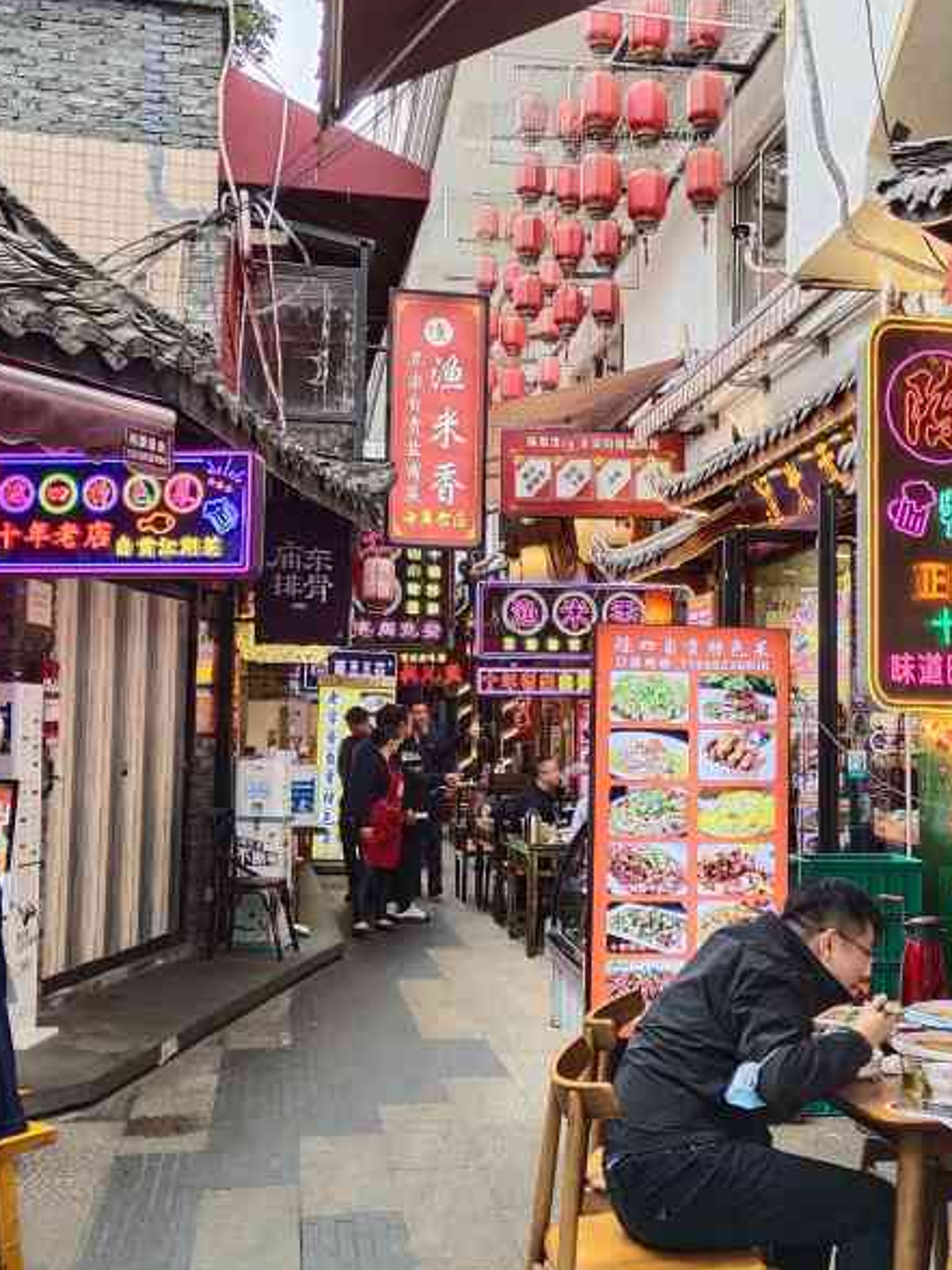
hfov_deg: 31.4
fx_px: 1687
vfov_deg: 41.2
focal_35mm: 46
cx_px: 589
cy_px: 640
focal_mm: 4.27
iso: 62
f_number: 1.8
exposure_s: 1/100
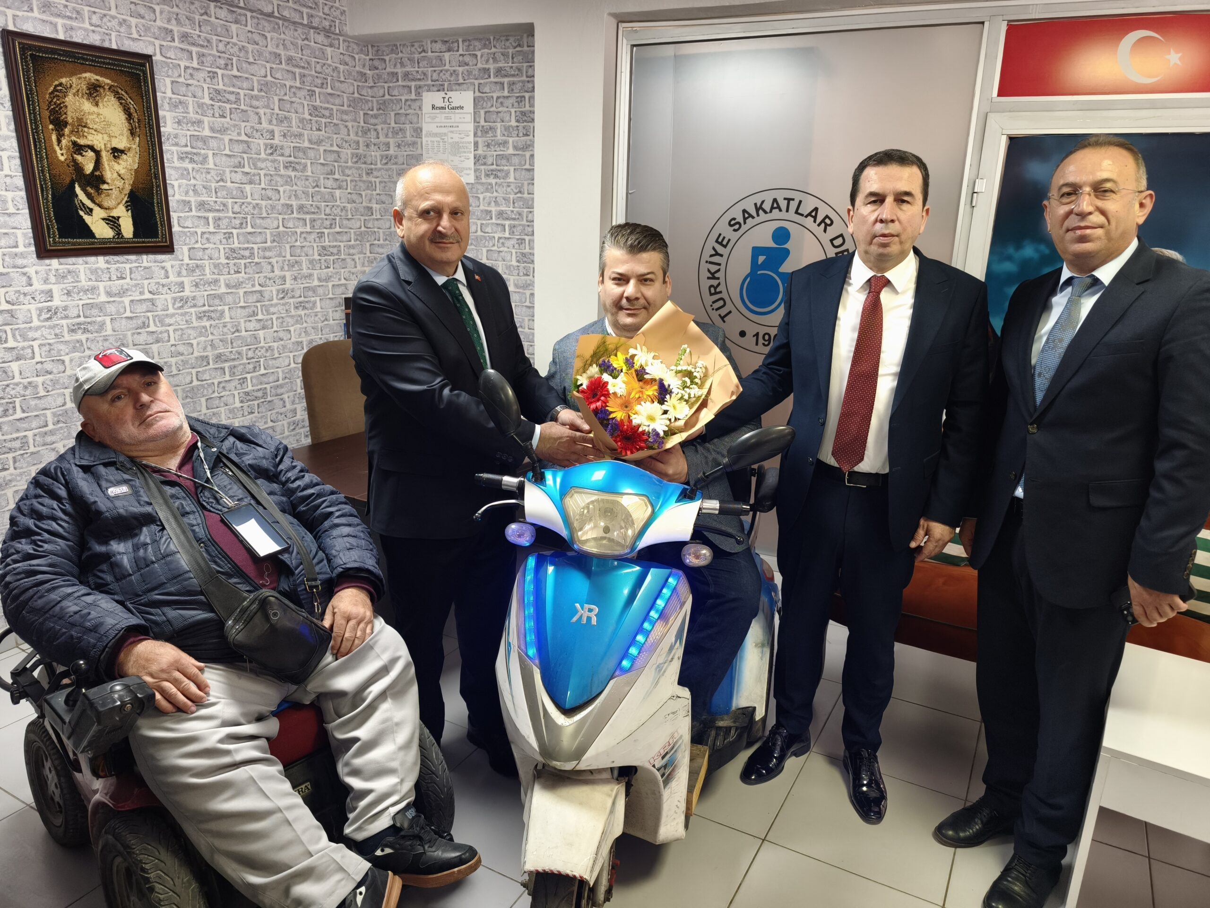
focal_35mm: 23
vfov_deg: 58.9
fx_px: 804
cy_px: 454
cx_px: 605
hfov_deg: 73.9
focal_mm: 6.57
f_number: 1.6
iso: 500
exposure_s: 1/50.1
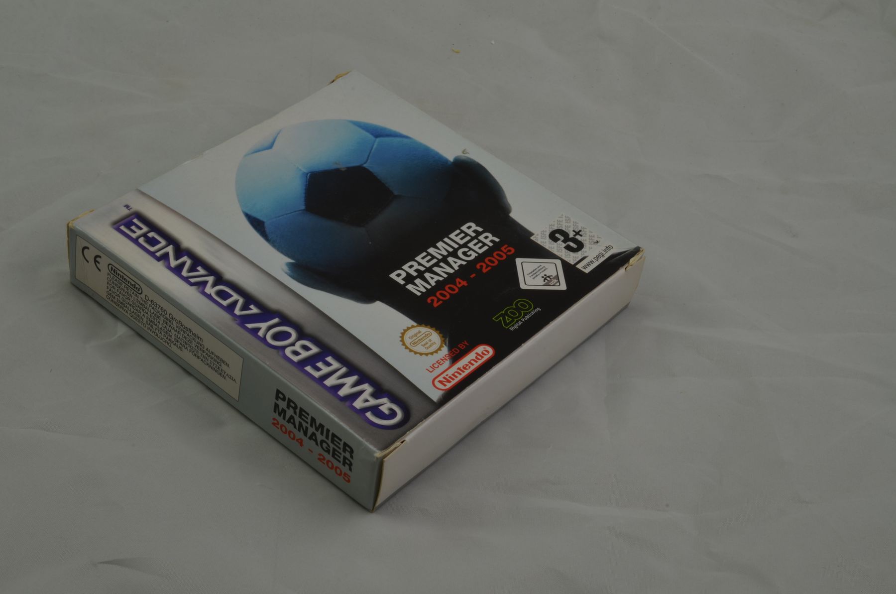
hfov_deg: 33.5
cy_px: 297
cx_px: 448
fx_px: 1491
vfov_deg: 22.5
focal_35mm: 60
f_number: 20
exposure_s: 1/4
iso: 100
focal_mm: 40
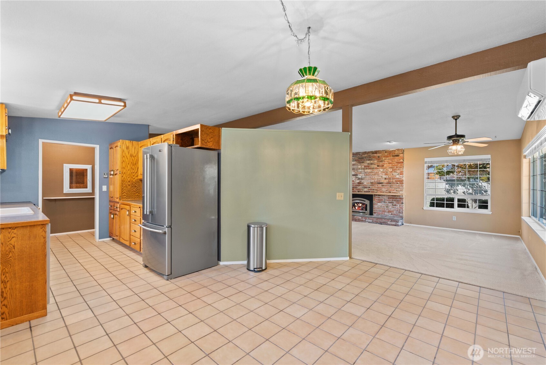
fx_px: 228
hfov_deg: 100.4
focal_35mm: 15
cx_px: 273
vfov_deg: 77.4
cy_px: 182
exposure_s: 1/4
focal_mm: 15
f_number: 8
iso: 200
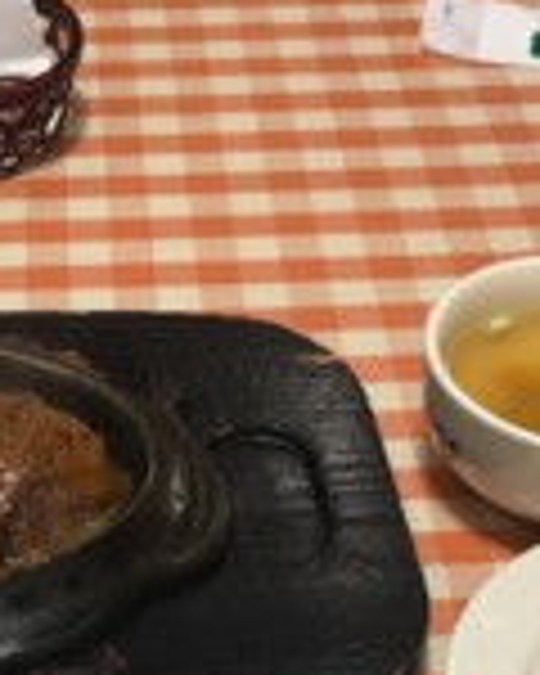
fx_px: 1698
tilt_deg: -47.4
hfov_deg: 17.8
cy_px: 639
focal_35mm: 85
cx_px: 63
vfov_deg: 21.8
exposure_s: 1/15
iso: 32
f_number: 2.2
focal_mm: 4.15
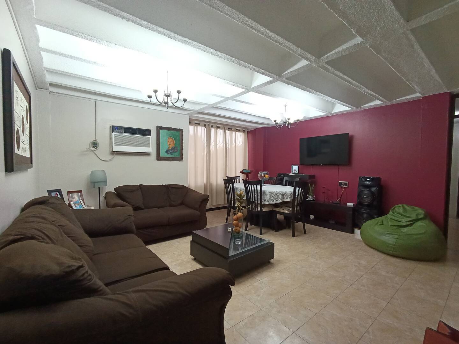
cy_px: 172
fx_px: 212
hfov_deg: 94.5
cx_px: 230
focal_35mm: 16
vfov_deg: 78.1
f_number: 2.2
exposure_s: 1/50
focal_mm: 1.65
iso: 250
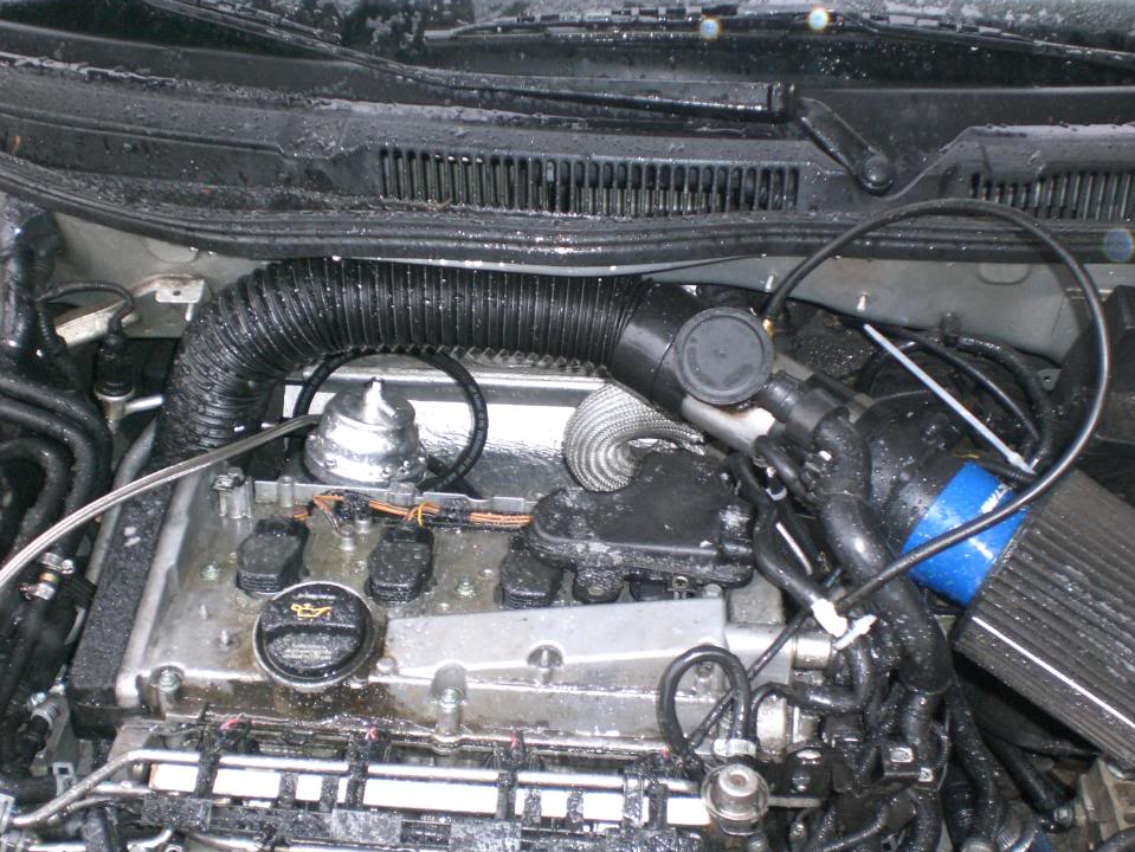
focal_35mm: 40
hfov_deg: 46.8
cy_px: 414
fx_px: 1312
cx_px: 588
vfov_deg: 36.0
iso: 200
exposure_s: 1/60
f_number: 3.1
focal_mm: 6.3
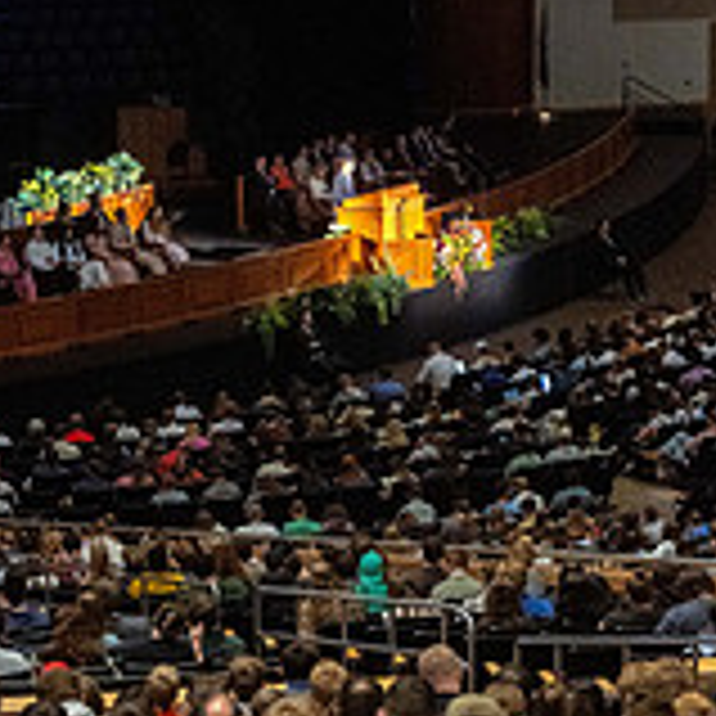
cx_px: 648
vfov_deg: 10.1
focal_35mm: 173
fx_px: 4048
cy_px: 374
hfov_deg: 10.1
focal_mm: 72
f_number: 4
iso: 4000
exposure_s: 1/125
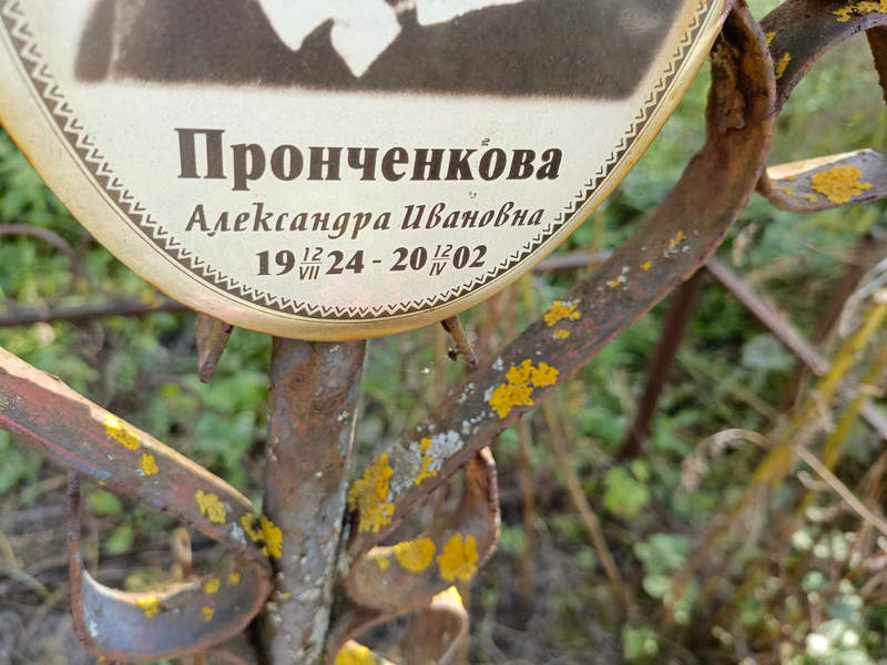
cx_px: 444
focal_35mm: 25
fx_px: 641
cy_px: 332
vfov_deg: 54.9
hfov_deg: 69.4
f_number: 1.69
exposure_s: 1/156
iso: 110
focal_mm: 4.76
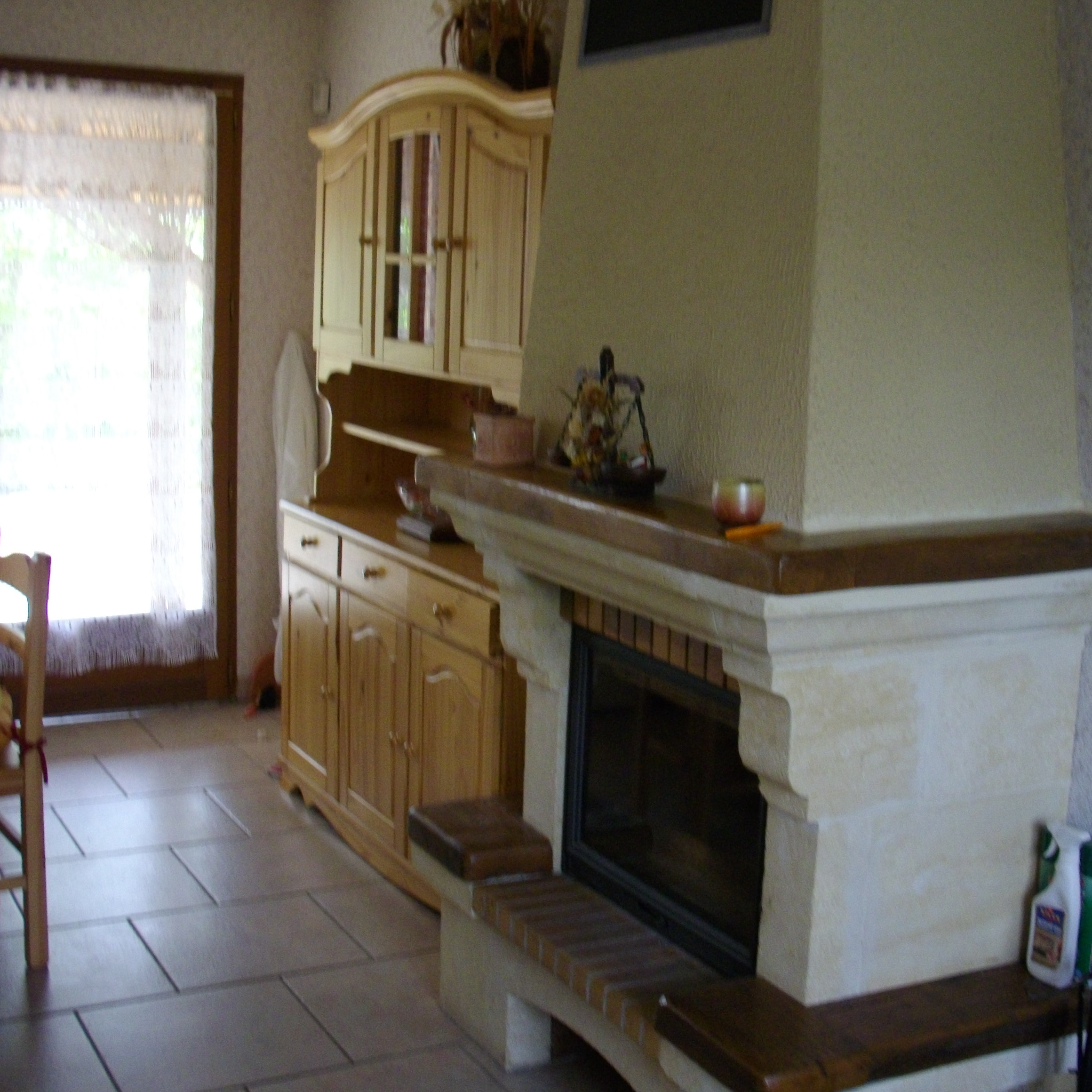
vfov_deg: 36.8
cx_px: 662
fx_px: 1642
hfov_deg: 36.6
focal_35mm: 46
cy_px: 527
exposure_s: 1/50
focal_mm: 6.2
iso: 200
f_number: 2.8
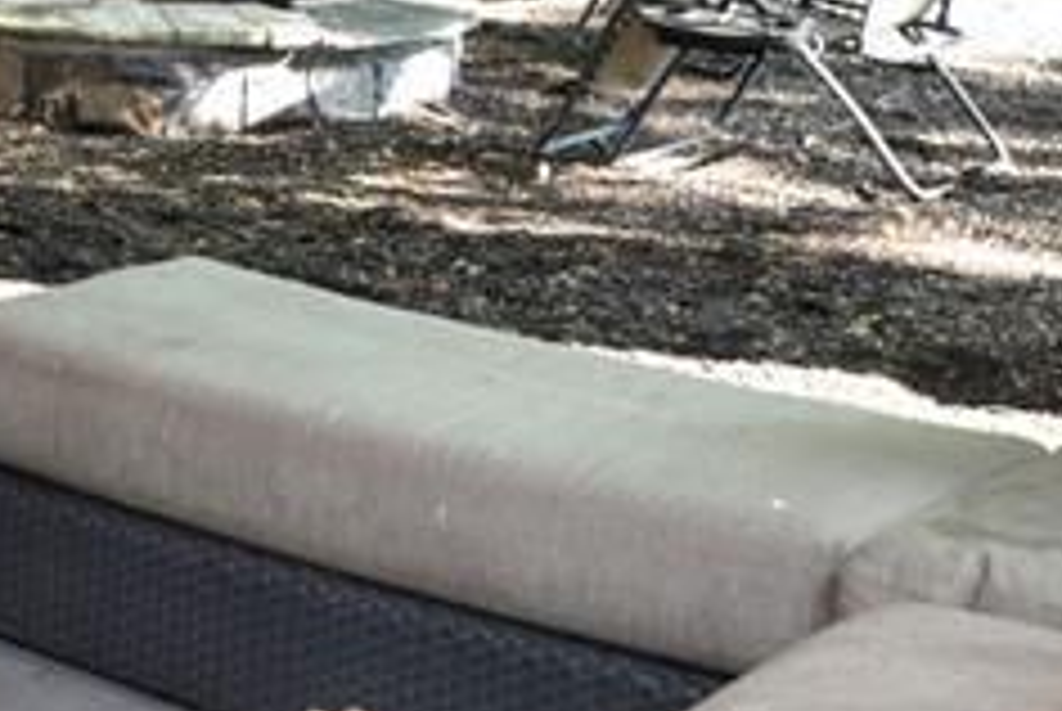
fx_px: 3072
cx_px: -414
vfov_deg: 12.9
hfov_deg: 18.0
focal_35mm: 104
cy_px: -128
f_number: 5.6
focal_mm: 24
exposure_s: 1/125
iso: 800
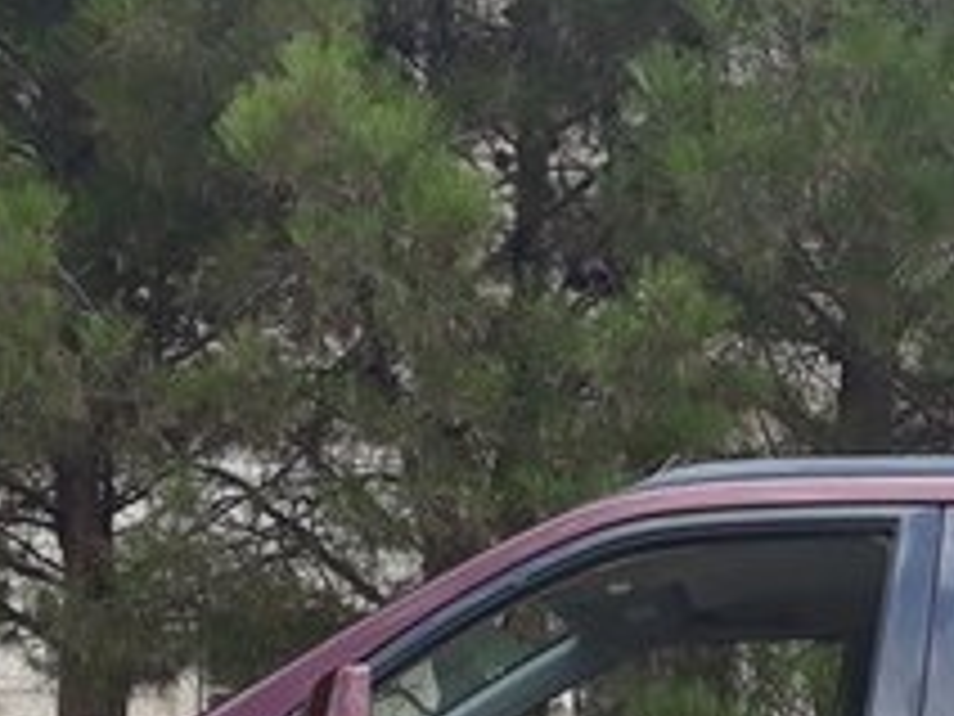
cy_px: 1069
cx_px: 788
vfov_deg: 16.1
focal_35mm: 84
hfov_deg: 22.9
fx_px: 2315
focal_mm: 3.71
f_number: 1.7
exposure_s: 1/562
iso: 40
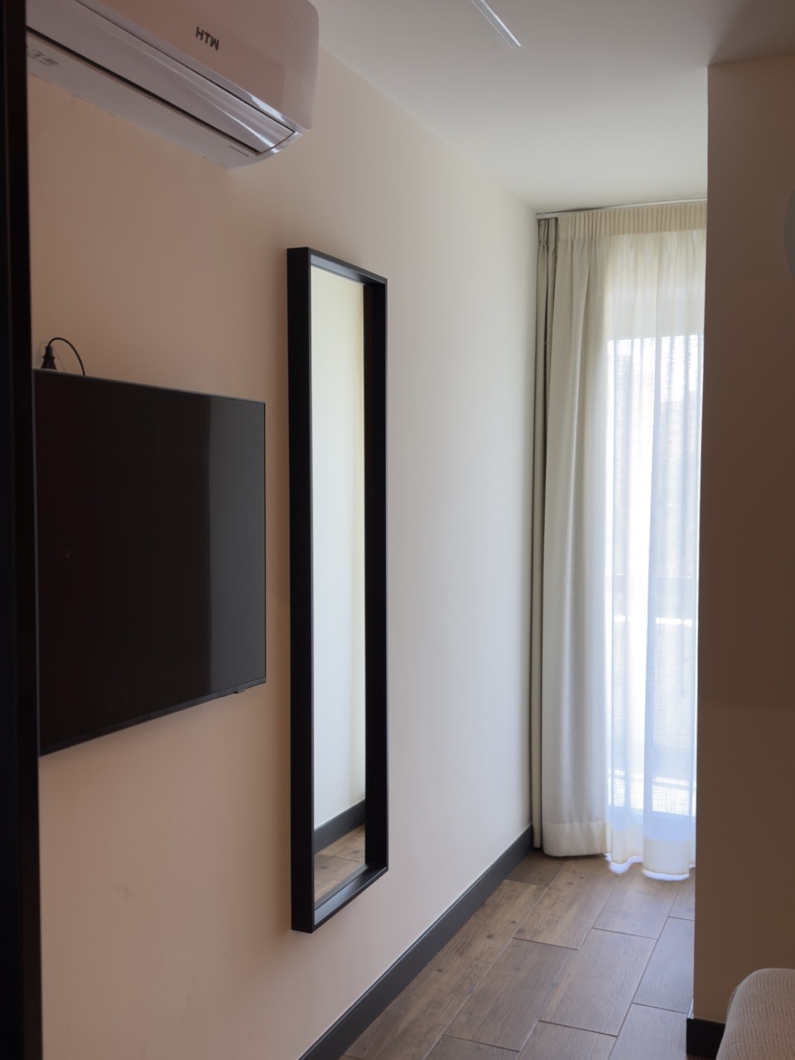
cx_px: 398
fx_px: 1072
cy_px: 530
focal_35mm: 35
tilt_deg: -3.1
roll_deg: -0.9
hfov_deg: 40.7
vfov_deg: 52.6
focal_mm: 6.76
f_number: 1.78
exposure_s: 1/100
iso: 80
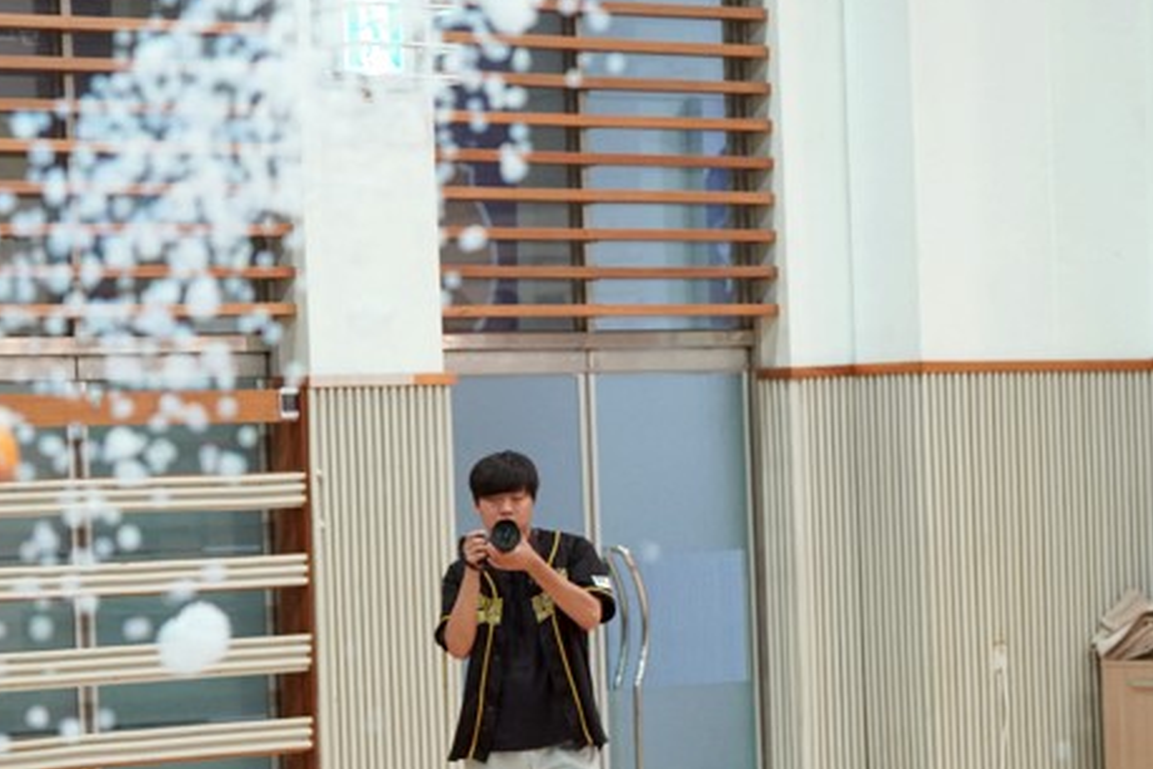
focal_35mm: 157
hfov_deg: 13.1
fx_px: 5028
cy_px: 575
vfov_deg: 8.7
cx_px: 688
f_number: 4
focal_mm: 80
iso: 2000
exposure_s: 1/160
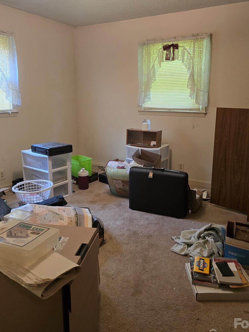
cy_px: 145
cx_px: 130
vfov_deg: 63.2
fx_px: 269
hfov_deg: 49.7
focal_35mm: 28
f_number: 1.7
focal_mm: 6.3
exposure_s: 1/120
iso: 500
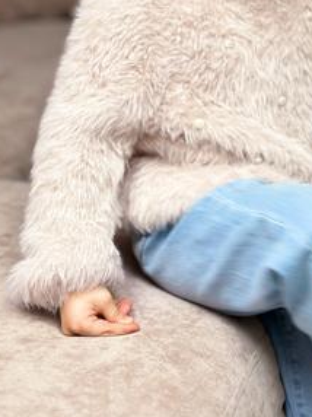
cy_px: 58
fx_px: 1035
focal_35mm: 86
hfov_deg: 17.0
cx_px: 239
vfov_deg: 22.3
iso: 160
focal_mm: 6.86
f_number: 1.78
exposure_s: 1/60
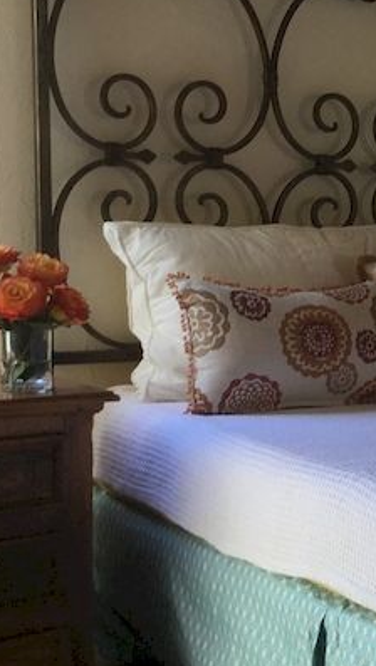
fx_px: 1503
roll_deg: -3.2
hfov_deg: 13.2
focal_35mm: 85
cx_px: 614
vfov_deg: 25.0
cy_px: 391
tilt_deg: -8.6
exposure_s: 1/30
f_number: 2.4
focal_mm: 3.3
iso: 32
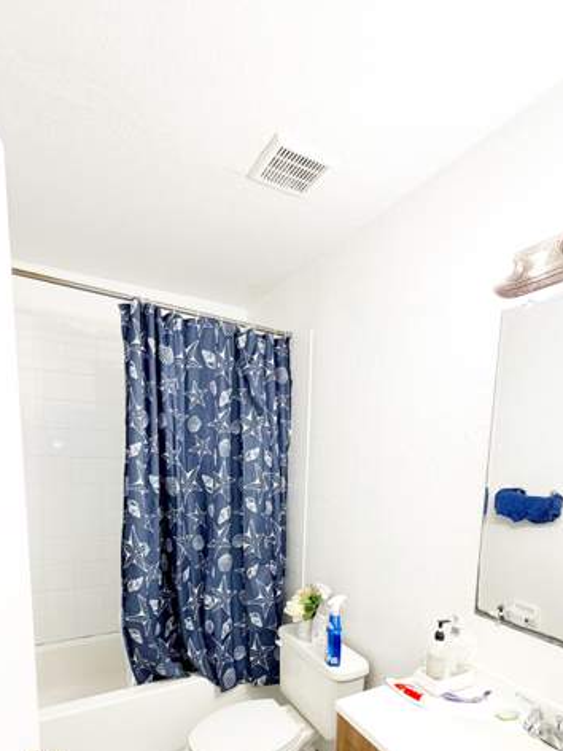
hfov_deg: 68.7
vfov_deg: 81.5
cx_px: 274
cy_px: 508
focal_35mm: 19
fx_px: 412
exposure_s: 1/120
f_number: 2.2
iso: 100
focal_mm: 2.22
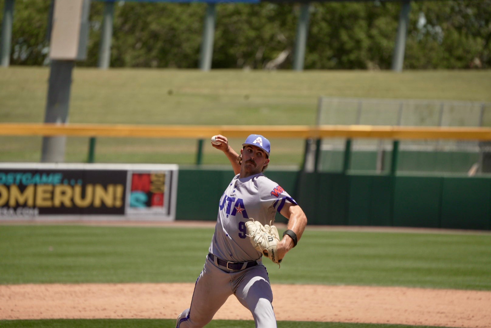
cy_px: 164
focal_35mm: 400
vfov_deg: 3.4
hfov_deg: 5.1
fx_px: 5459
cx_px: 246
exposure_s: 1/2500
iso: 640
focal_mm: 400
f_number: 7.1
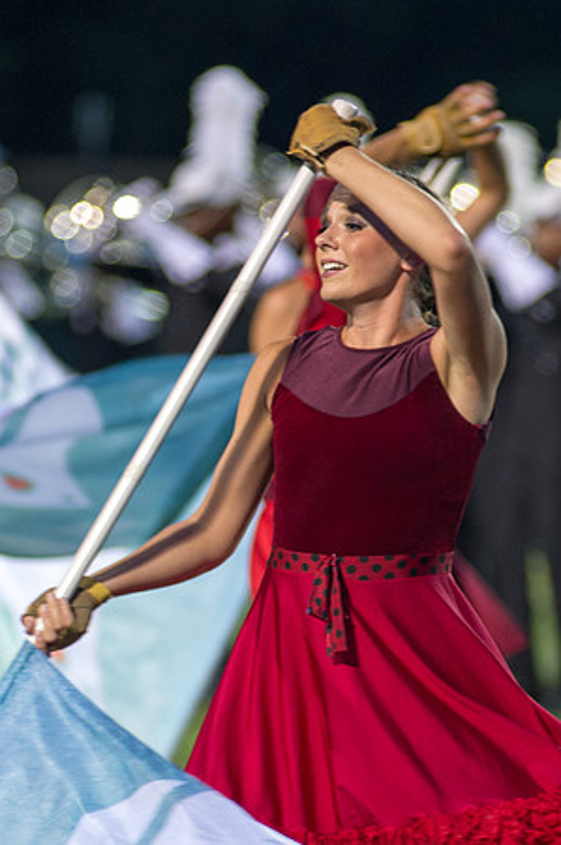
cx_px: 363
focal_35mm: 351
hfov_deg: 3.9
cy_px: 496
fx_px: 8231
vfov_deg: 5.9
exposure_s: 1/160
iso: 1600
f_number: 2.8
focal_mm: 170
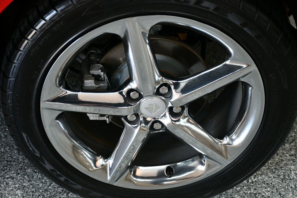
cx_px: 148
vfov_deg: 18.9
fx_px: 594
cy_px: 99
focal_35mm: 72
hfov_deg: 28.1
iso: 1400
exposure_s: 1/125
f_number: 4.5
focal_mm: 48
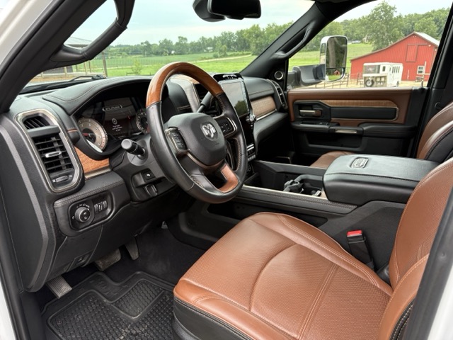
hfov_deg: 67.3
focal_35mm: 26
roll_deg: +1.2
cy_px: 170
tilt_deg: -19.5
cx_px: 226
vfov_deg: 53.1
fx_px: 340
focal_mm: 5.96
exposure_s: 1/242
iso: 80
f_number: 1.6
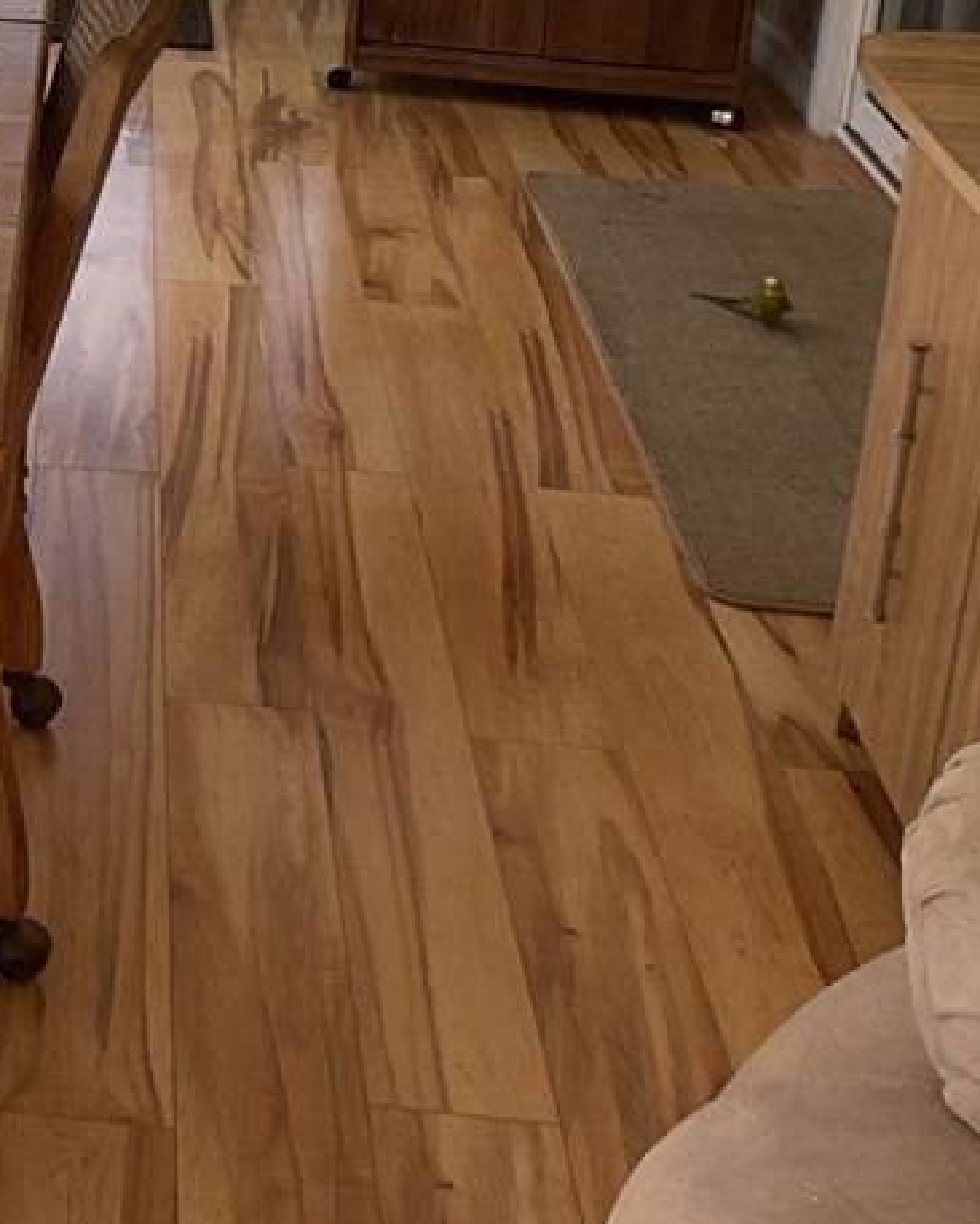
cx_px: -297
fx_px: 3587
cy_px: 0
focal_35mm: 99
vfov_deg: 18.8
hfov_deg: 14.9
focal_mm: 3
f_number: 1.8
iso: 16
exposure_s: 1/545
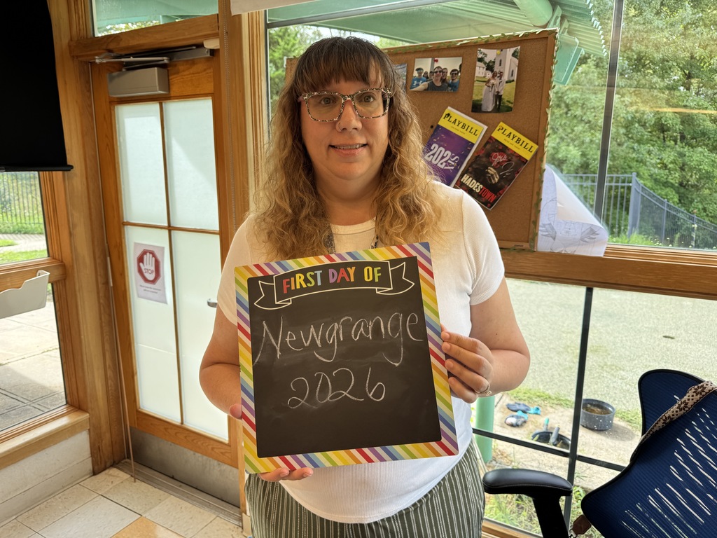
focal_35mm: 24
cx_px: 358
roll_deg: +0.0
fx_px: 497
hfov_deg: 71.6
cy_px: 269
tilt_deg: -11.9
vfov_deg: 56.8
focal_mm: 6.76
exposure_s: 1/170
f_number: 1.78
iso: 80
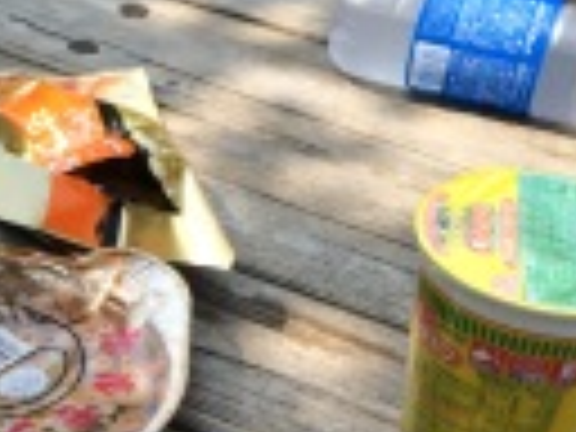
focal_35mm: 105
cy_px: 454
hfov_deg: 18.1
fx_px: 1747
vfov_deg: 13.8
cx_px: -40
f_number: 2.2
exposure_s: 1/892
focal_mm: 4.12
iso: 32
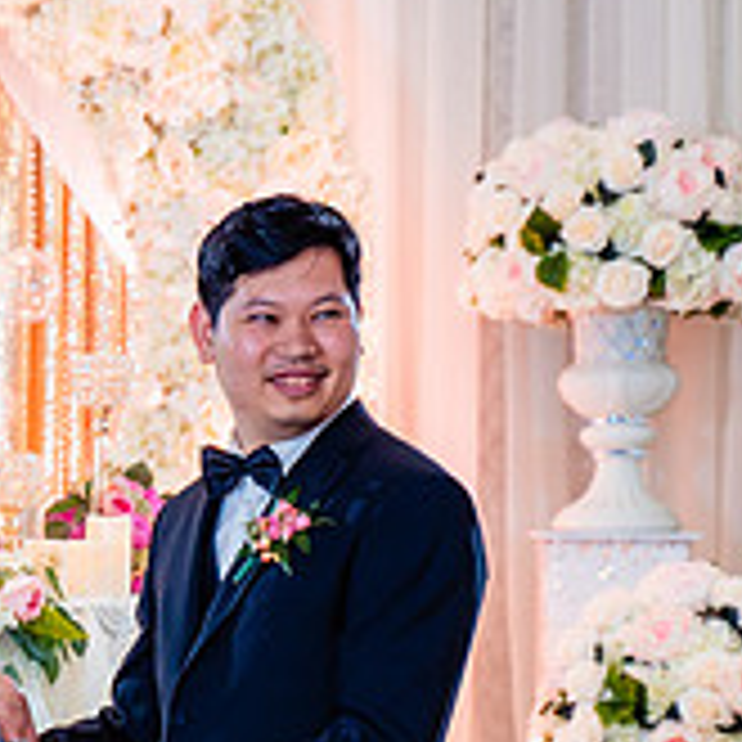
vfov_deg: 8.7
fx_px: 4850
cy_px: 822
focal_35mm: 200
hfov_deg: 8.6
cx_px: -301
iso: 640
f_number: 3.5
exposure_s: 1/160
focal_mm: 60
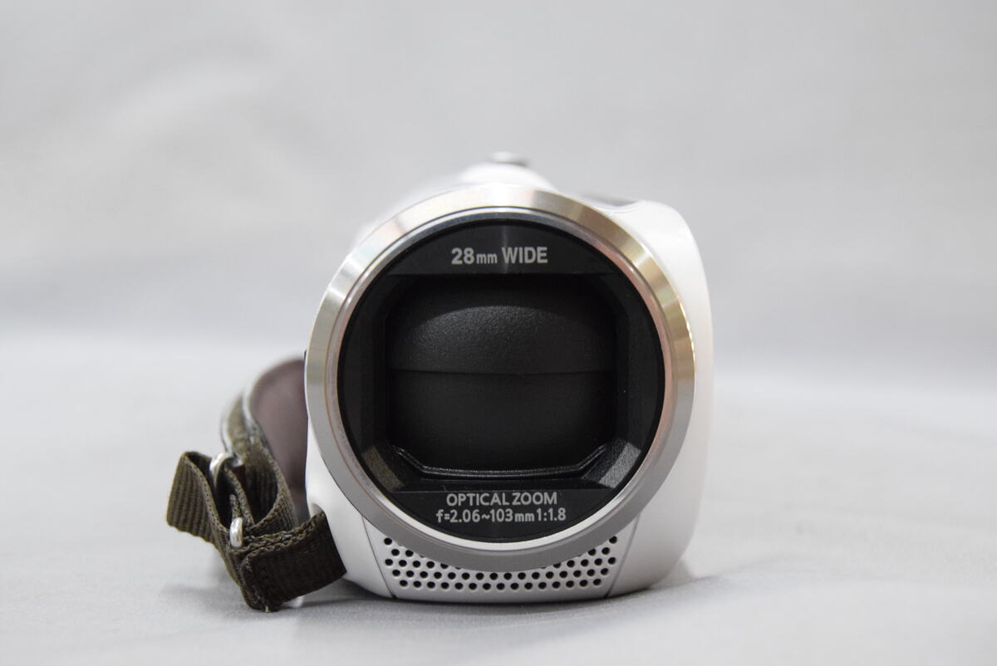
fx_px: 1663
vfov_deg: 22.7
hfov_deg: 33.4
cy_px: 333
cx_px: 498
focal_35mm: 60
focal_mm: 40
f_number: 8
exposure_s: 1/125
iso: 3200
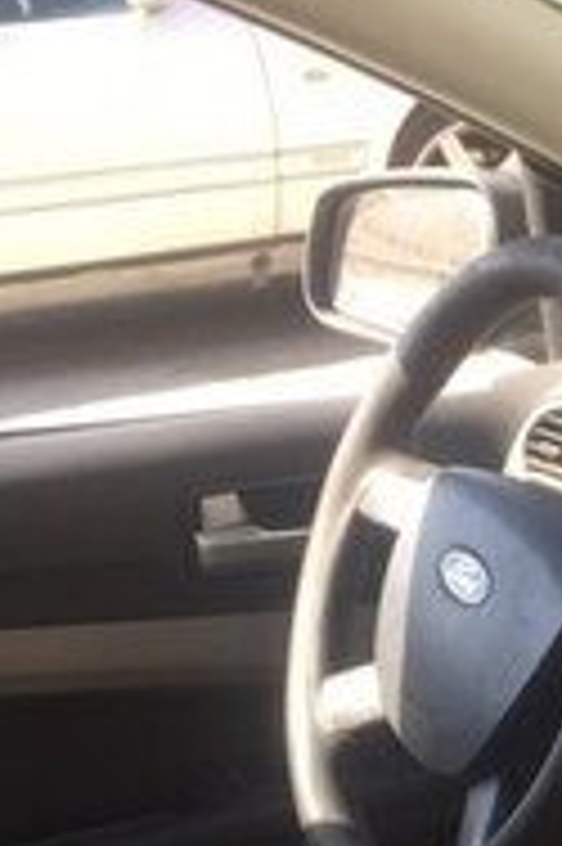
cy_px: 1010
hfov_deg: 12.1
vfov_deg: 18.3
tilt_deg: -27.2
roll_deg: +0.6
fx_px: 2487
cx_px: 904
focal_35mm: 106
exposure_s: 1/203
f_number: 2.2
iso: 32
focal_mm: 4.15
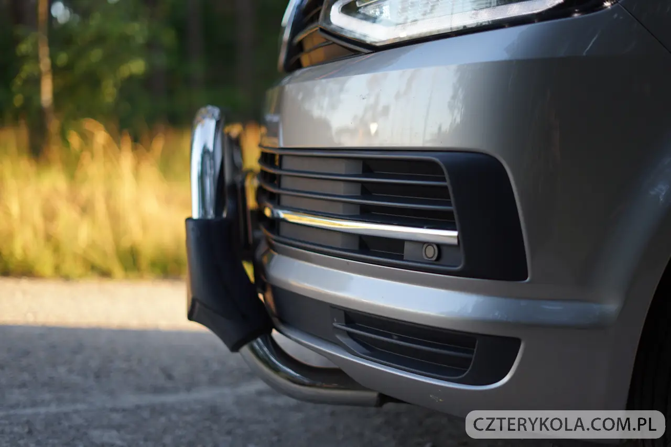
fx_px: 932
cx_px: 336
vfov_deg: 27.0
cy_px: 224
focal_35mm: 50
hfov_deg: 39.6
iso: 100
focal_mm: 50
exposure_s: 1/160
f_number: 1.8
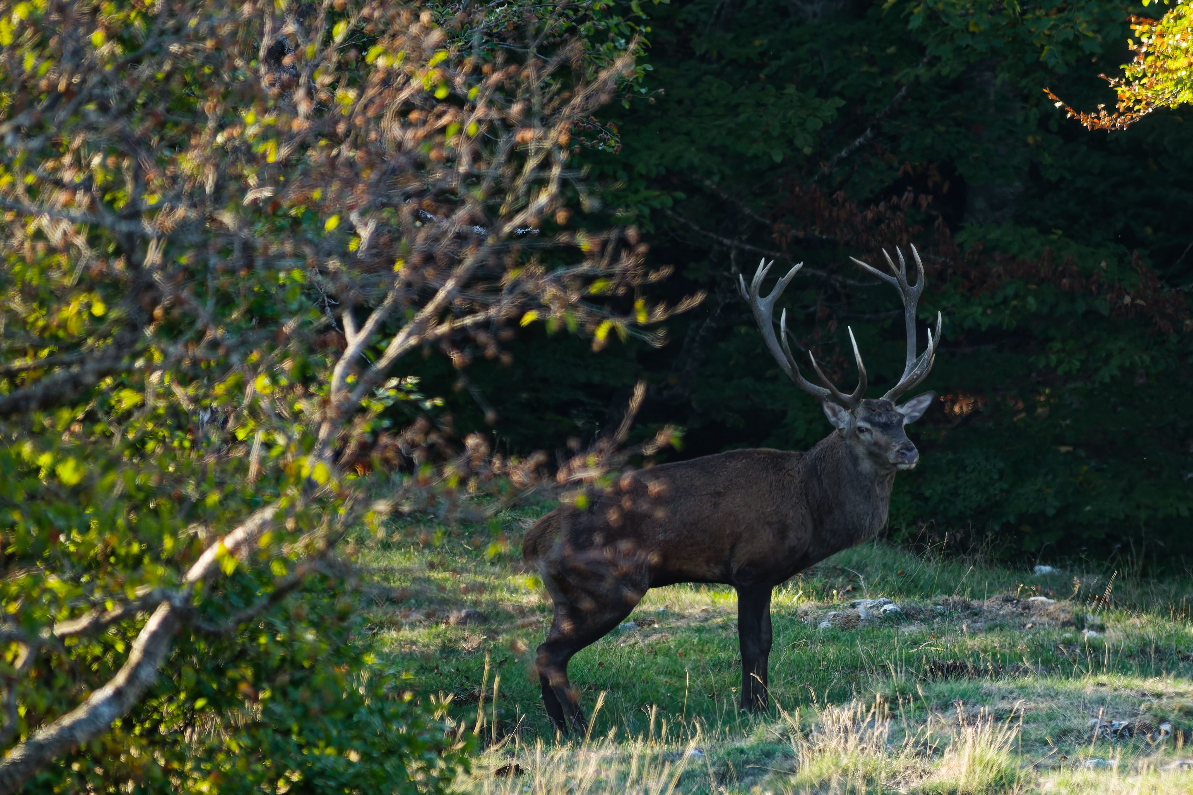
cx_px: 822
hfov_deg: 2.0
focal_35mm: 1052
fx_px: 34857
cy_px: 469
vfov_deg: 1.3
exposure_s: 1/640
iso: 800
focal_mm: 500
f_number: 6.3
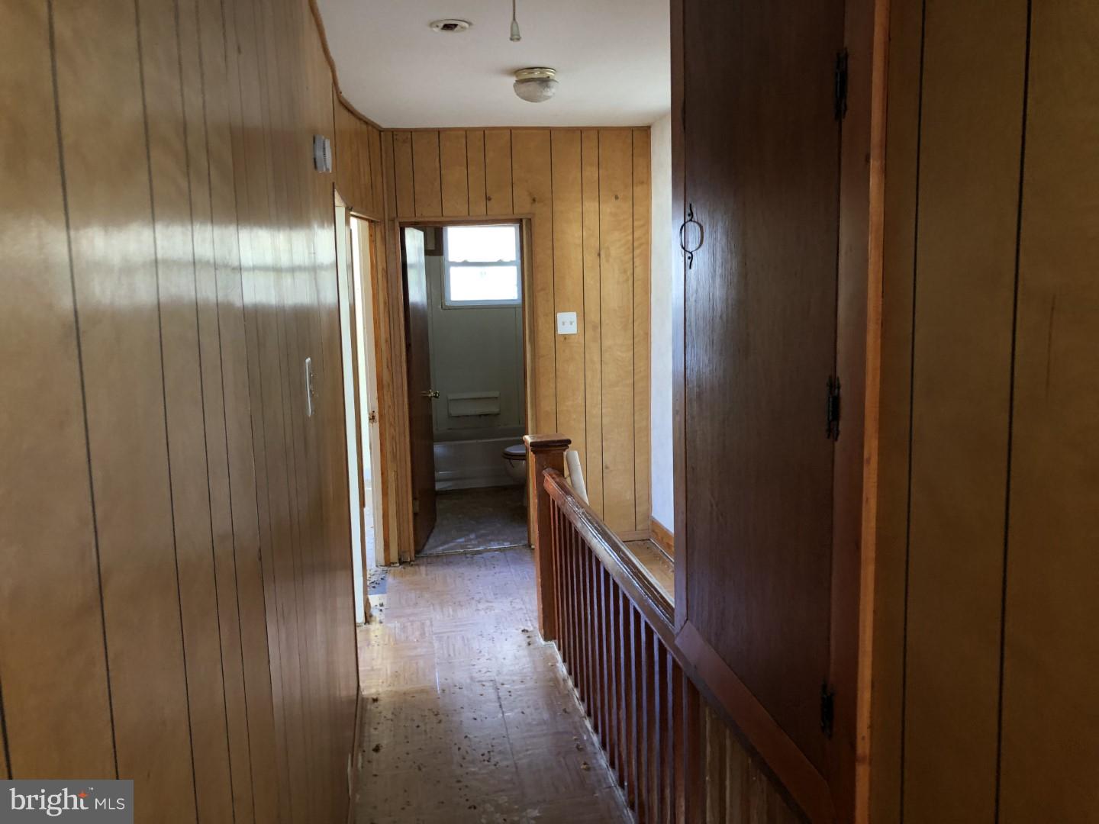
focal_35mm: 28
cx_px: 550
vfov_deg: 49.7
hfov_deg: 63.4
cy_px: 412
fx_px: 889
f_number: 1.8
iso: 320
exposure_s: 1/40
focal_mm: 3.99
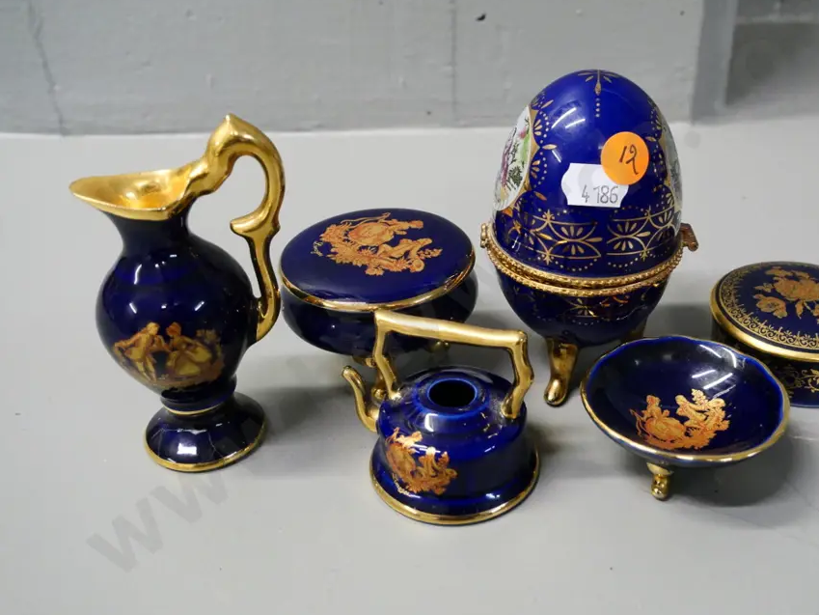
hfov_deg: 45.5
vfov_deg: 35.1
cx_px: 493
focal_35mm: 41
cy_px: 266
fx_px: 970
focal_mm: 17
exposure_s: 1/80
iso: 3200
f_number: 5
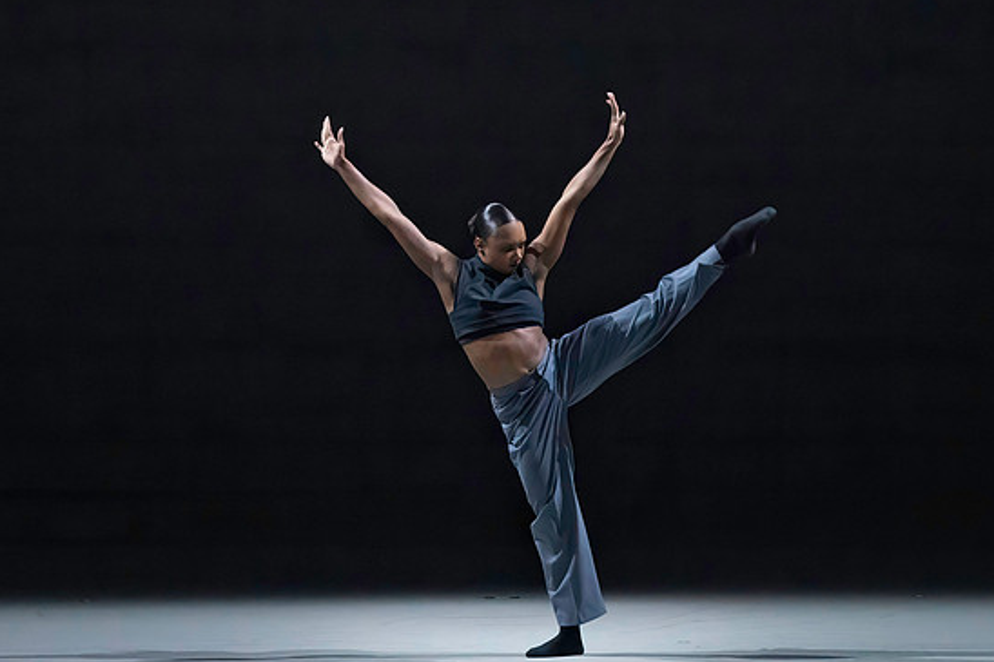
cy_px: 358
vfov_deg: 3.8
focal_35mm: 363
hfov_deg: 5.7
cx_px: 449
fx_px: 10019
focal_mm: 259
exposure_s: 1/400
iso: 20000
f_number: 5.6
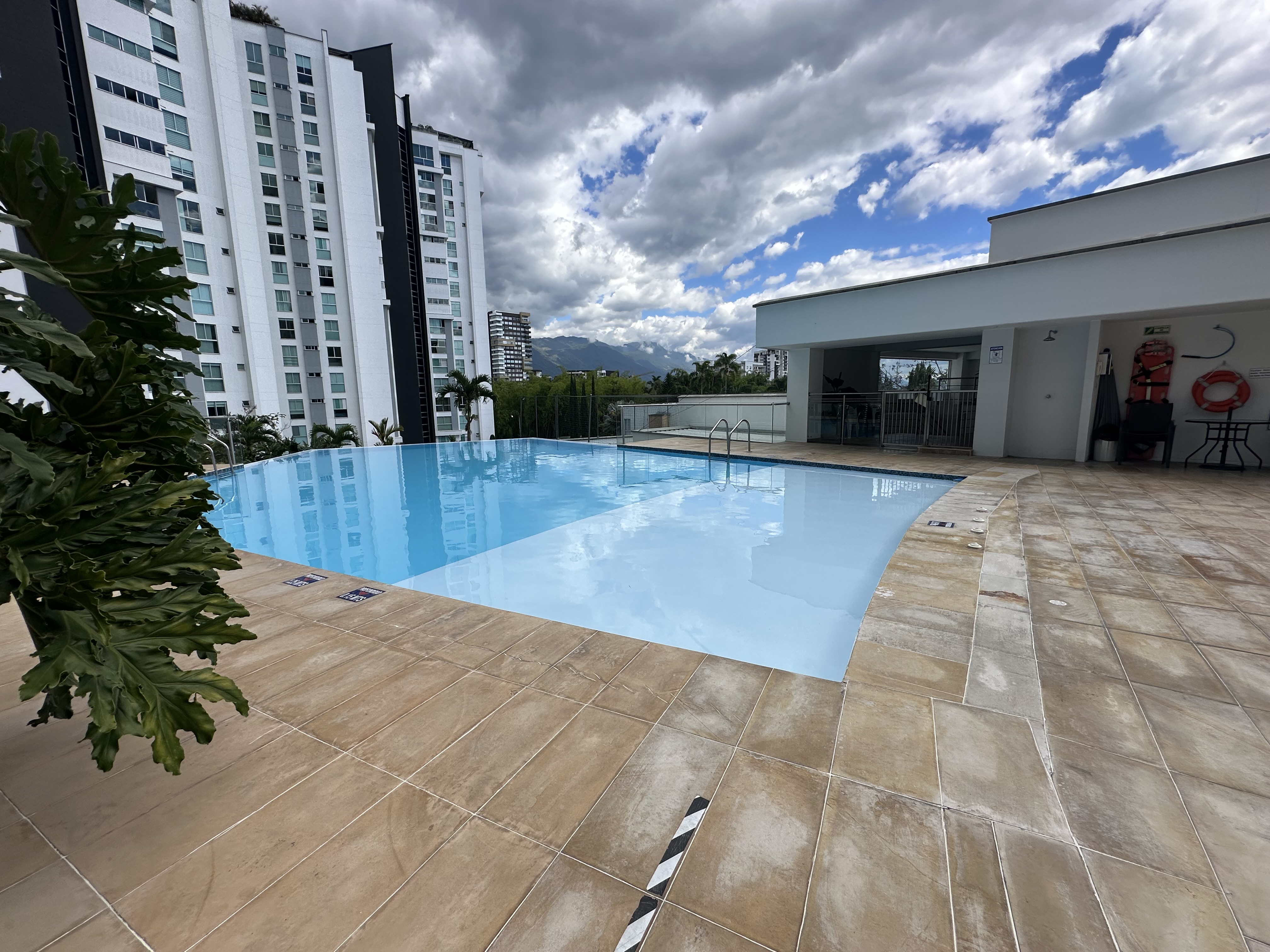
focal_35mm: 14
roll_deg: +1.1
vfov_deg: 85.7
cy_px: 476
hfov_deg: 102.1
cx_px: 635
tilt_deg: -8.5
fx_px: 514
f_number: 2.2
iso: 50
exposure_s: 1/2398
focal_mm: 2.22
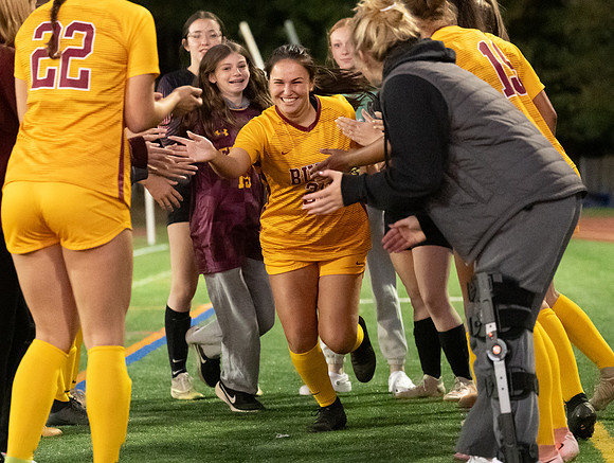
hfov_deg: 11.6
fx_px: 3025
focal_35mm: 170
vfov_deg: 8.7
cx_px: 231
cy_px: 275
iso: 16000
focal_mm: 88
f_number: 2.8
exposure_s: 1/640
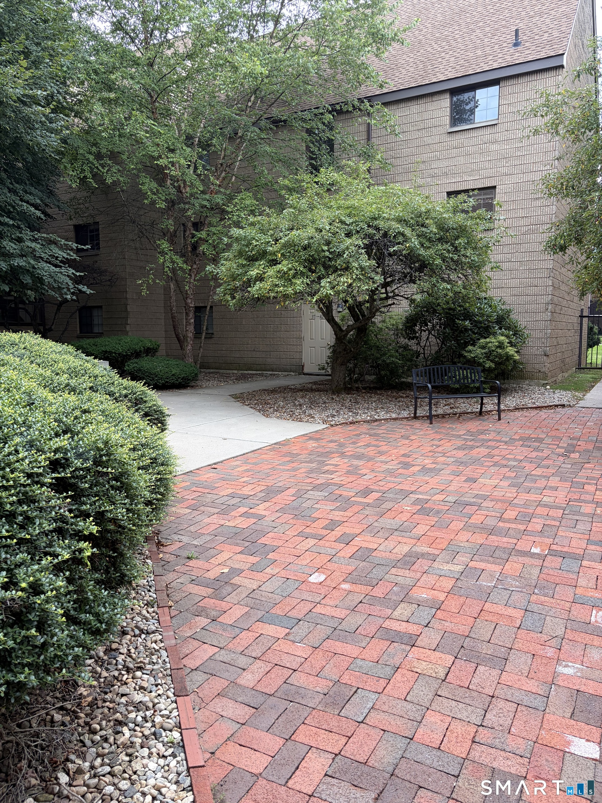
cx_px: 301
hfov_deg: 53.1
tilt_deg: -5.2
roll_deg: +0.4
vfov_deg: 67.3
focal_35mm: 26
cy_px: 402
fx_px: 603
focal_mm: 5.96
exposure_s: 1/433
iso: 50
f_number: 1.6
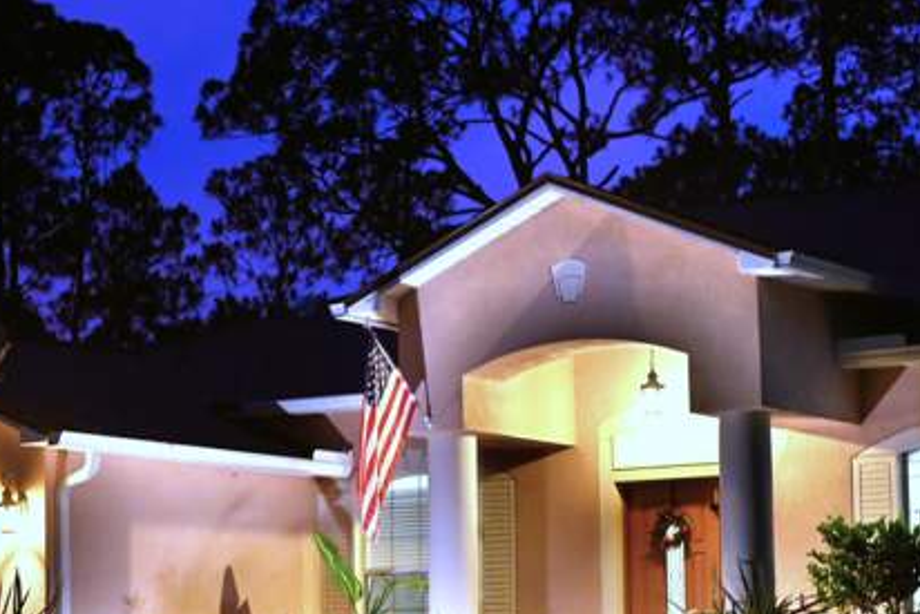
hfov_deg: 21.0
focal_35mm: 97
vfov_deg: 14.1
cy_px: 413
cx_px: 574
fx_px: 2480
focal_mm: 50
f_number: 4
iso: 3200
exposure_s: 1/8
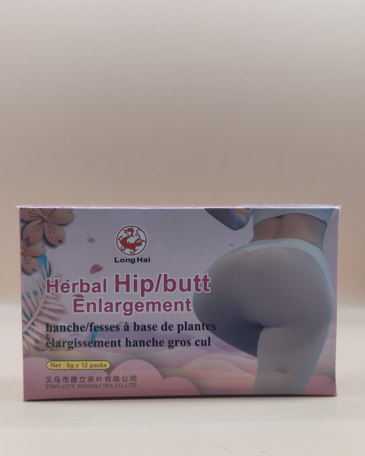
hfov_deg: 28.6
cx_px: 185
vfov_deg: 35.3
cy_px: 243
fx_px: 716
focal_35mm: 53
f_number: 1.88
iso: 145
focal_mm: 5.56
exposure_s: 1/100
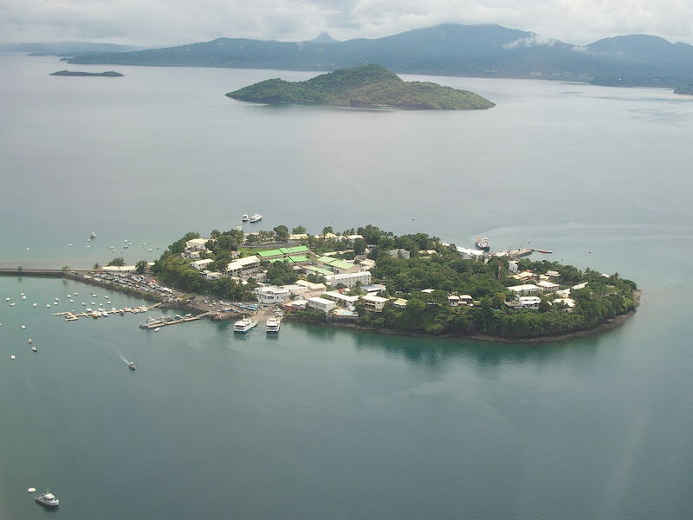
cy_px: 260
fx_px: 1081
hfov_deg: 35.5
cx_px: 346
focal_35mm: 54
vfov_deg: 27.0
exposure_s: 1/400
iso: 80
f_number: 4
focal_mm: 9.7
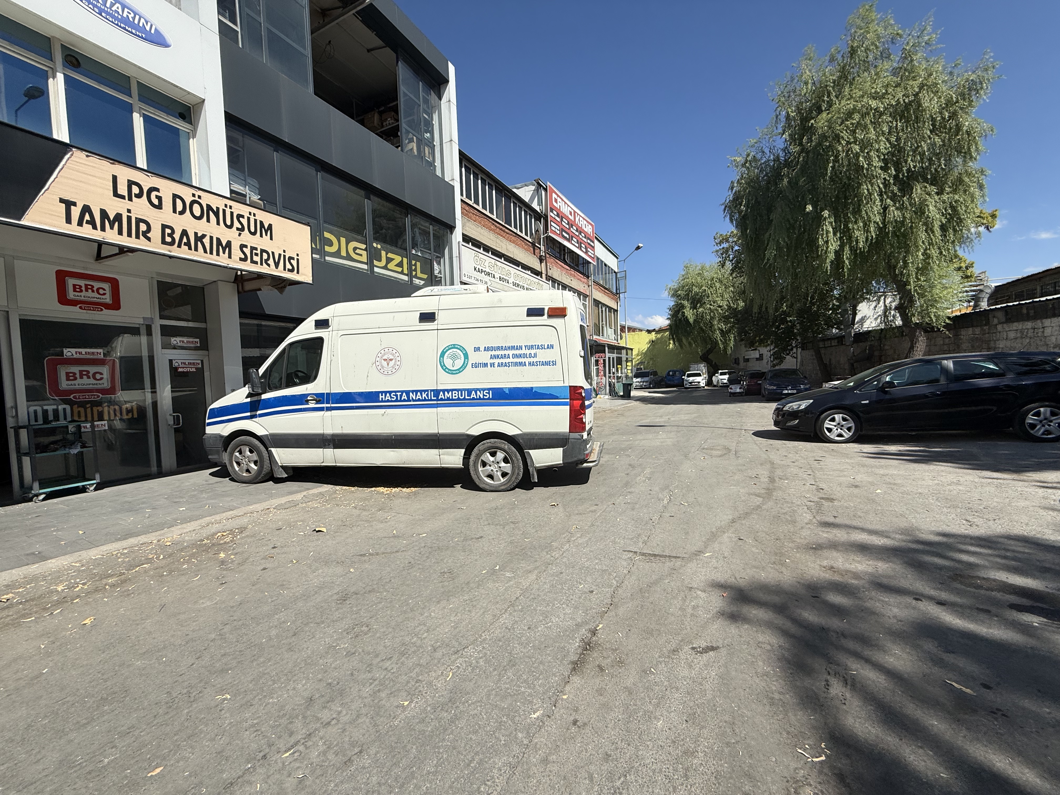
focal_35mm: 14
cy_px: 398
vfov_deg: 85.7
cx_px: 530
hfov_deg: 102.1
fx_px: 429
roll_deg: +2.1
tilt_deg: -3.1
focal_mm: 2.22
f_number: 2.2
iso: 50
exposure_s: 1/3663
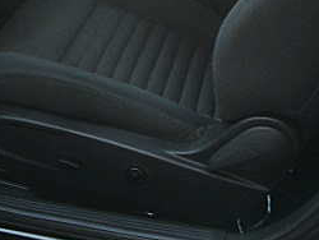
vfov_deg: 15.7
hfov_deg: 21.1
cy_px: -24
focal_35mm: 92
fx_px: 849
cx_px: 77
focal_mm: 6.3
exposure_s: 1/60
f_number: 2.8
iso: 200
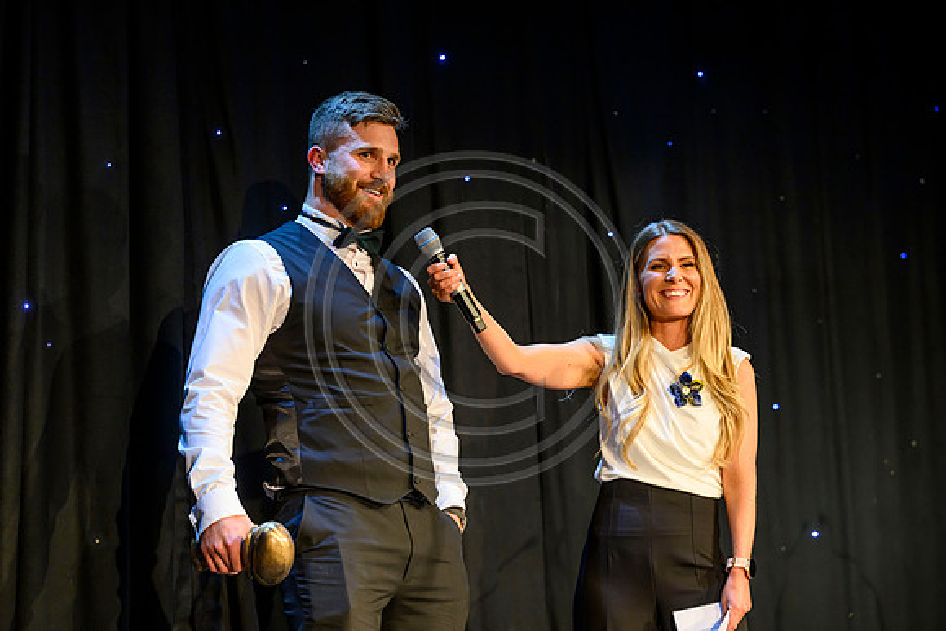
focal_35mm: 100
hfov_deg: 20.4
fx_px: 2628
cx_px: 473
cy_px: 316
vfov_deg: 13.7
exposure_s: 1/160
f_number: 3.2
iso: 1600
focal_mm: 100
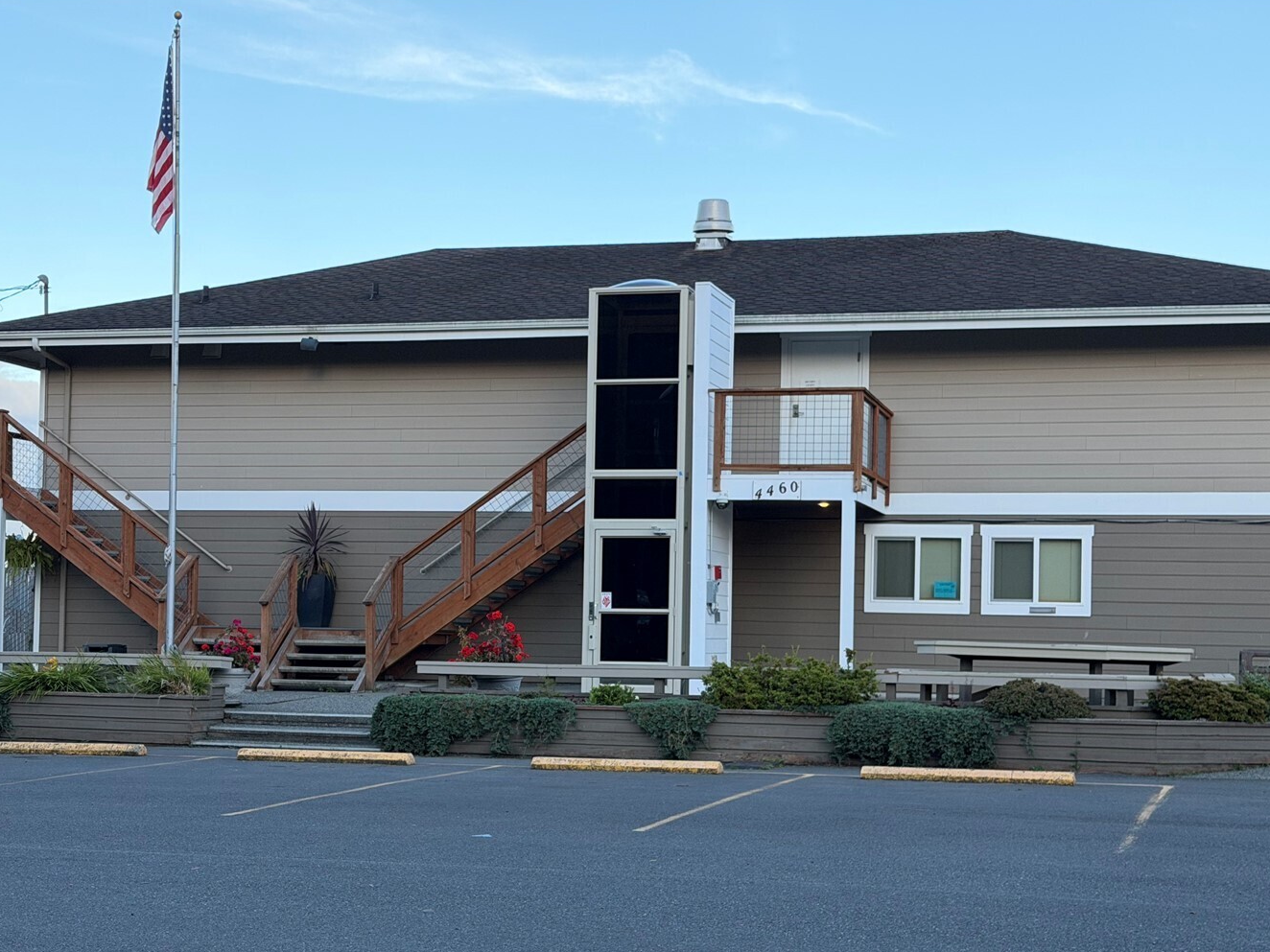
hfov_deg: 33.2
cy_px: 567
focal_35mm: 58
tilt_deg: +1.9
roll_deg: -1.5
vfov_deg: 25.2
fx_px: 2128
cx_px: 574
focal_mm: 6.76
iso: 100
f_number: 1.78
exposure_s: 1/747
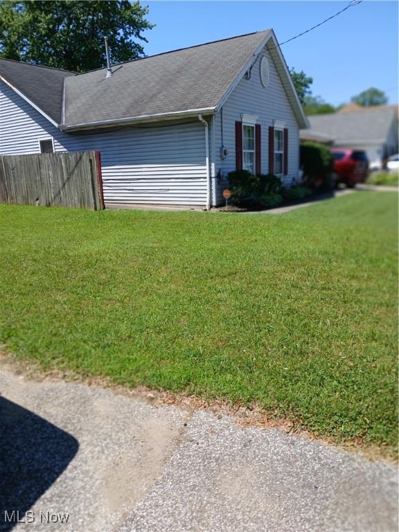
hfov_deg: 53.1
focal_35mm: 26
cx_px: 200
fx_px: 400
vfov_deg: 67.3
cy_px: 266
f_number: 1.8
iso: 20
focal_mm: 3.98
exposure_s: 1/421
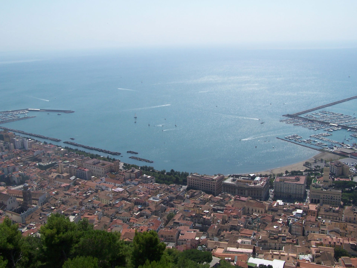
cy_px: 134
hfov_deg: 49.0
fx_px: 392
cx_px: 178
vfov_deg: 37.7
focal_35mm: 38
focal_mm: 6.3
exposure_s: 1/750
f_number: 5.6
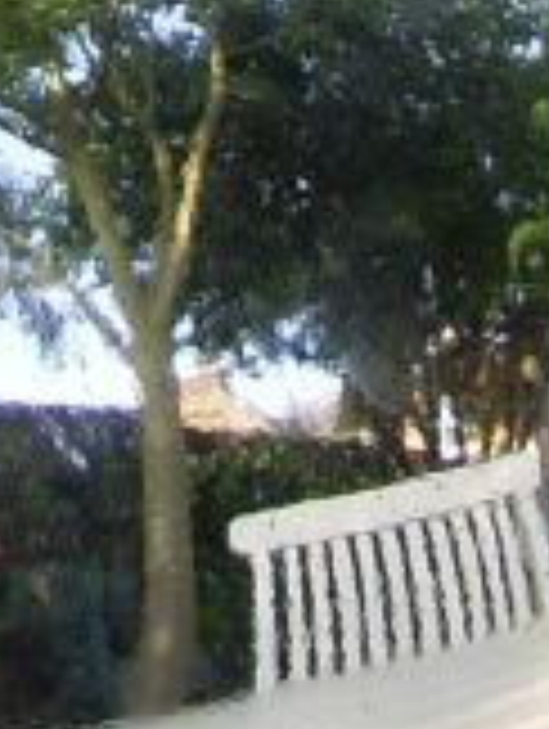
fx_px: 5062
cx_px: -400
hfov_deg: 6.1
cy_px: -1048
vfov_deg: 7.6
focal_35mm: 240
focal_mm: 6.3
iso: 80
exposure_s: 1/250
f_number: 3
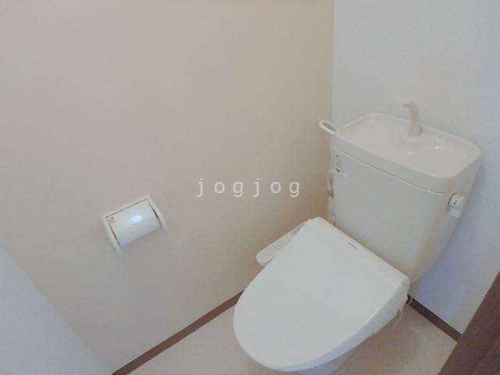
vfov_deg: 63.4
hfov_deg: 79.0
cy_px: 188
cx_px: 250
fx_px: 303
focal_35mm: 21
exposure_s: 1/30
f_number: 3.5
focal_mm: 3.7
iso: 640
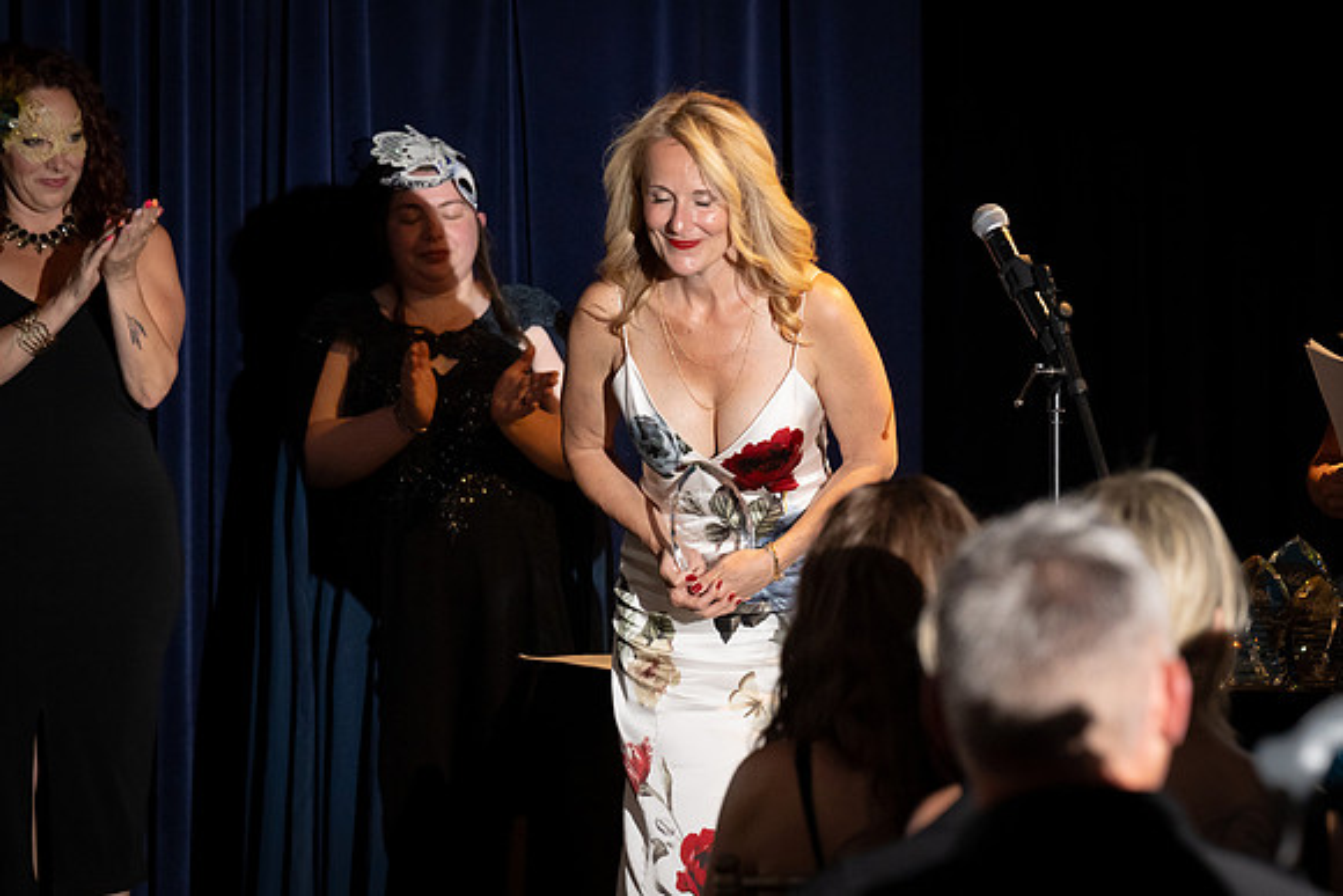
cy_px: 448
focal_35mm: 211
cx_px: 944
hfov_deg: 9.7
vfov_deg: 6.5
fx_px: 7870
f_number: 5
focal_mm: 150
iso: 2500
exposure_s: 1/200
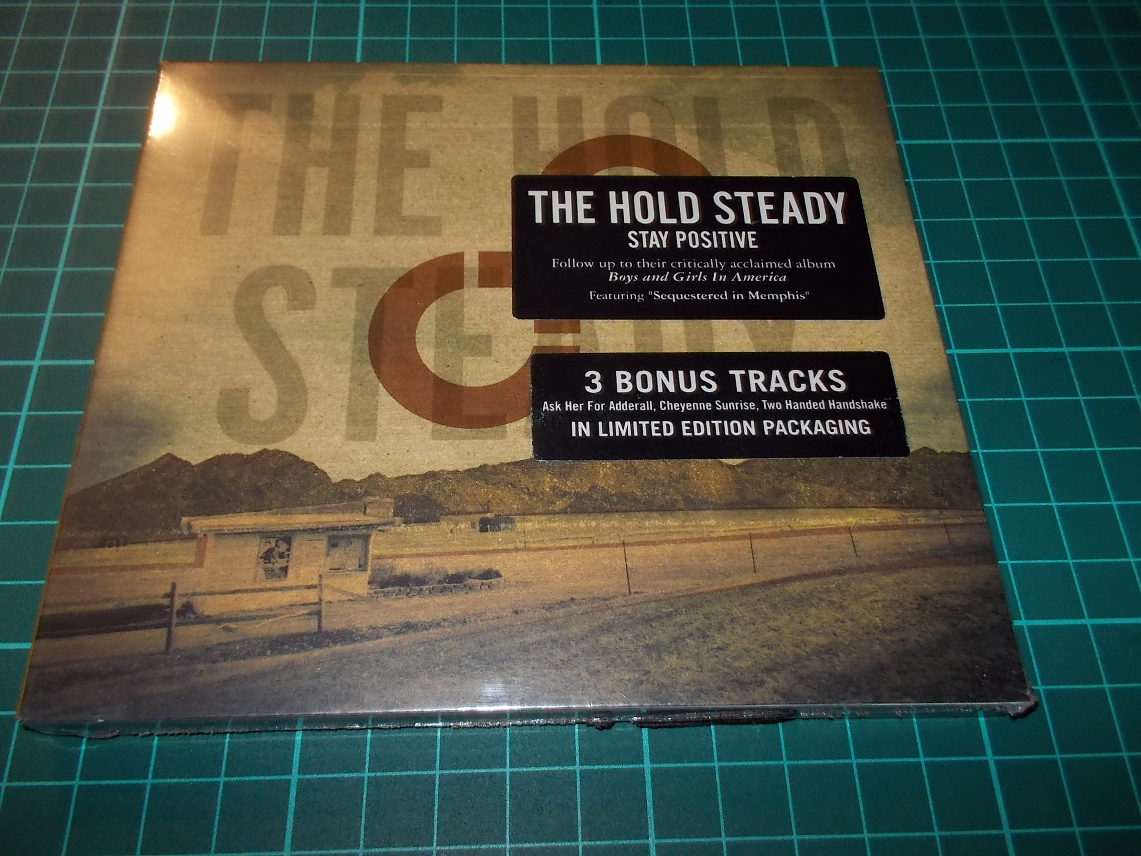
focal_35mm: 29
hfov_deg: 61.7
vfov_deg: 48.2
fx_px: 956
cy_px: 428
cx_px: 570
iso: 200
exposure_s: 1/30
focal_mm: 4.1
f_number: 3.3
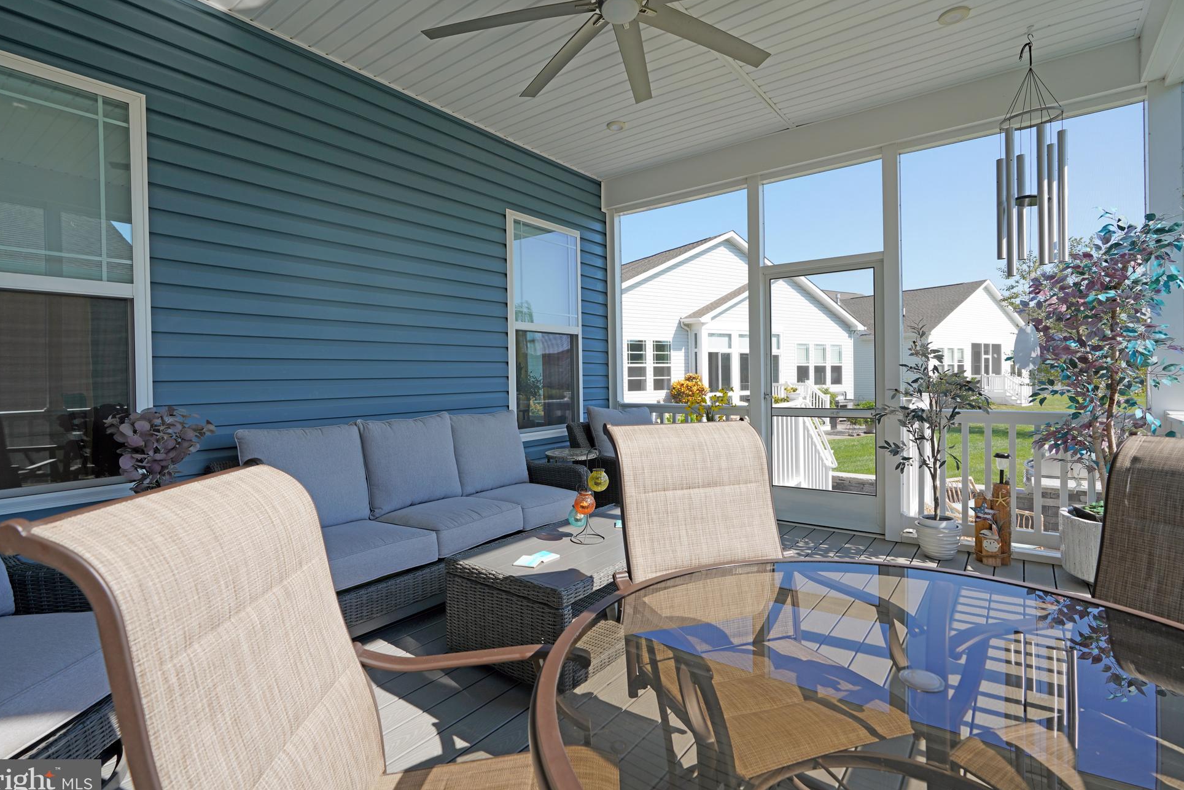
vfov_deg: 70.4
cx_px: 594
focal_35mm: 17
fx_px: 559
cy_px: 385
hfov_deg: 93.3
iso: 100
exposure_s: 1/160
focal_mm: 16
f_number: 6.3
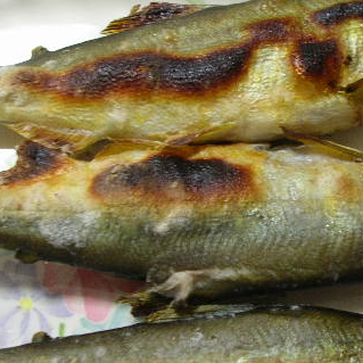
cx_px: 222
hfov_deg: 27.6
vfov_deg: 27.6
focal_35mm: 62
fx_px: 736
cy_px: 237
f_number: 2.8
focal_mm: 5.8
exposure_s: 1/5.9
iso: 77
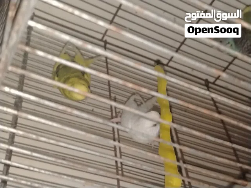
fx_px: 370
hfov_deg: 37.5
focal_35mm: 51
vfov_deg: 28.6
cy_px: 94
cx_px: 126
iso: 1813
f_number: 1.75
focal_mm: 5.25
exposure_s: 1/33.3
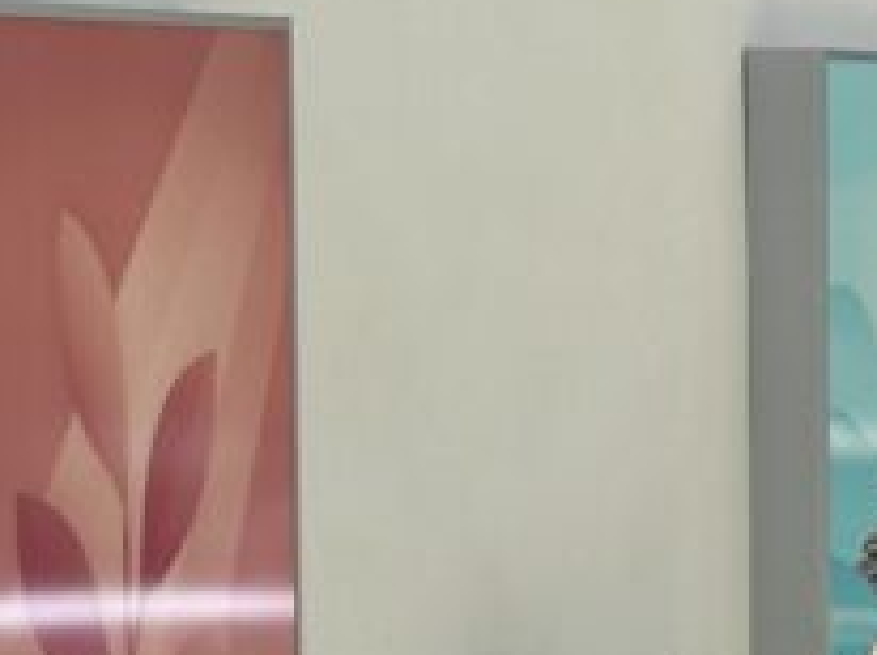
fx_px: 6048
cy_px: 753
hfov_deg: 8.2
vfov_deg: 6.2
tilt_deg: -6.5
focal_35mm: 239
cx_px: 1209
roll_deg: +0.2
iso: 64
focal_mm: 6.86
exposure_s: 1/2532
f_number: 1.78
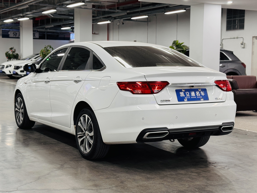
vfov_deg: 30.3
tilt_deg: -4.5
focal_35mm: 48
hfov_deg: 39.7
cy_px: 96
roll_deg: -0.4
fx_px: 356
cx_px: 128
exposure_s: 1/50
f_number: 1.78
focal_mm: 6.76
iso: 80
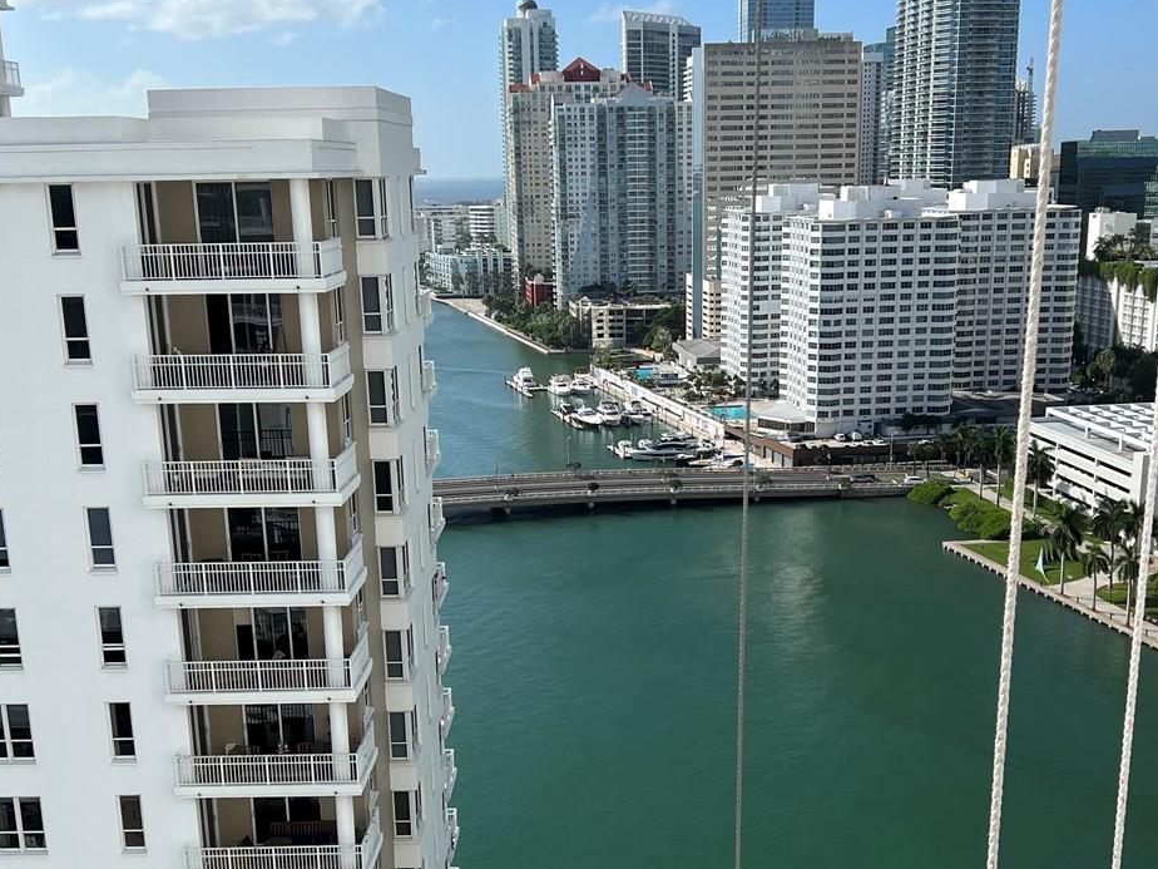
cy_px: 604
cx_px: 593
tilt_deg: -16.4
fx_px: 1505
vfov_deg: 31.8
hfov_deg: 42.1
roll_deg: +1.0
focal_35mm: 45
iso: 50
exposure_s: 1/5882
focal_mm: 5.7
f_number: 1.5
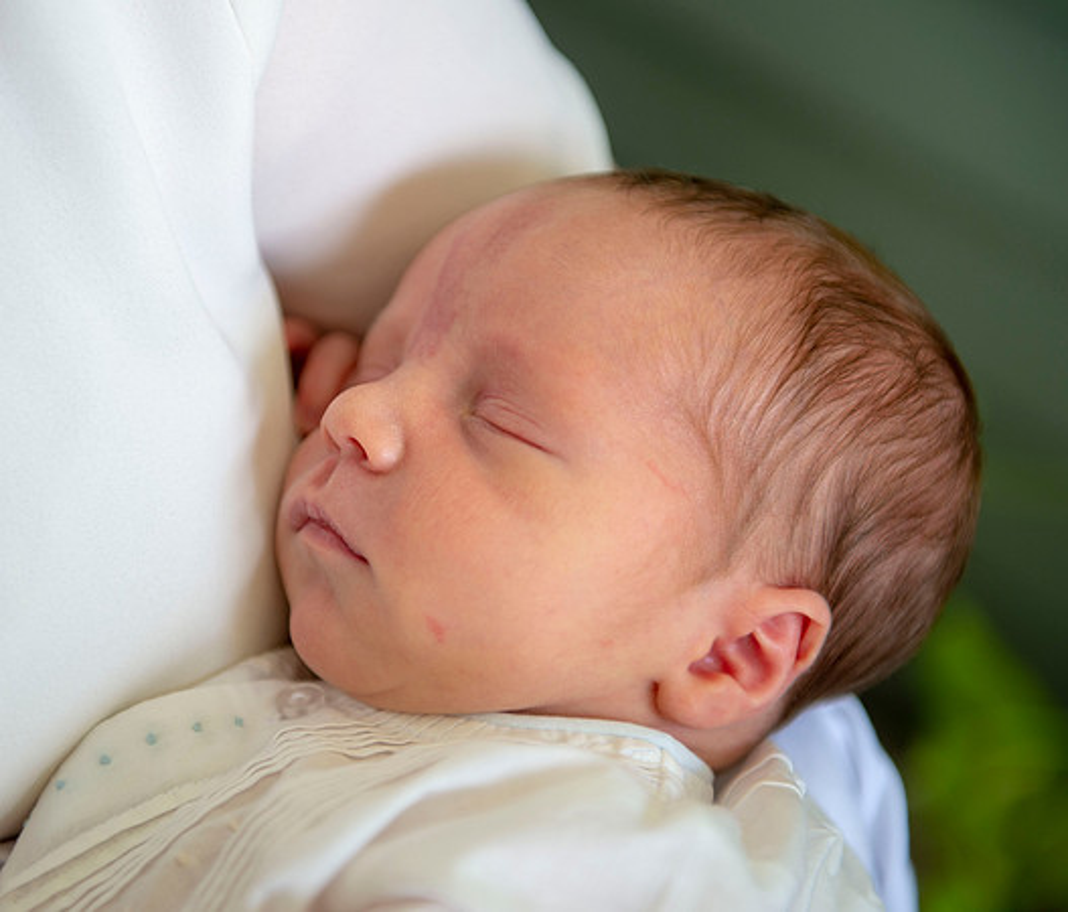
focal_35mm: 83
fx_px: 2699
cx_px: 432
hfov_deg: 22.4
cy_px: 458
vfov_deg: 19.2
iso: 320
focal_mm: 70
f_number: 2.8
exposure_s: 1/160
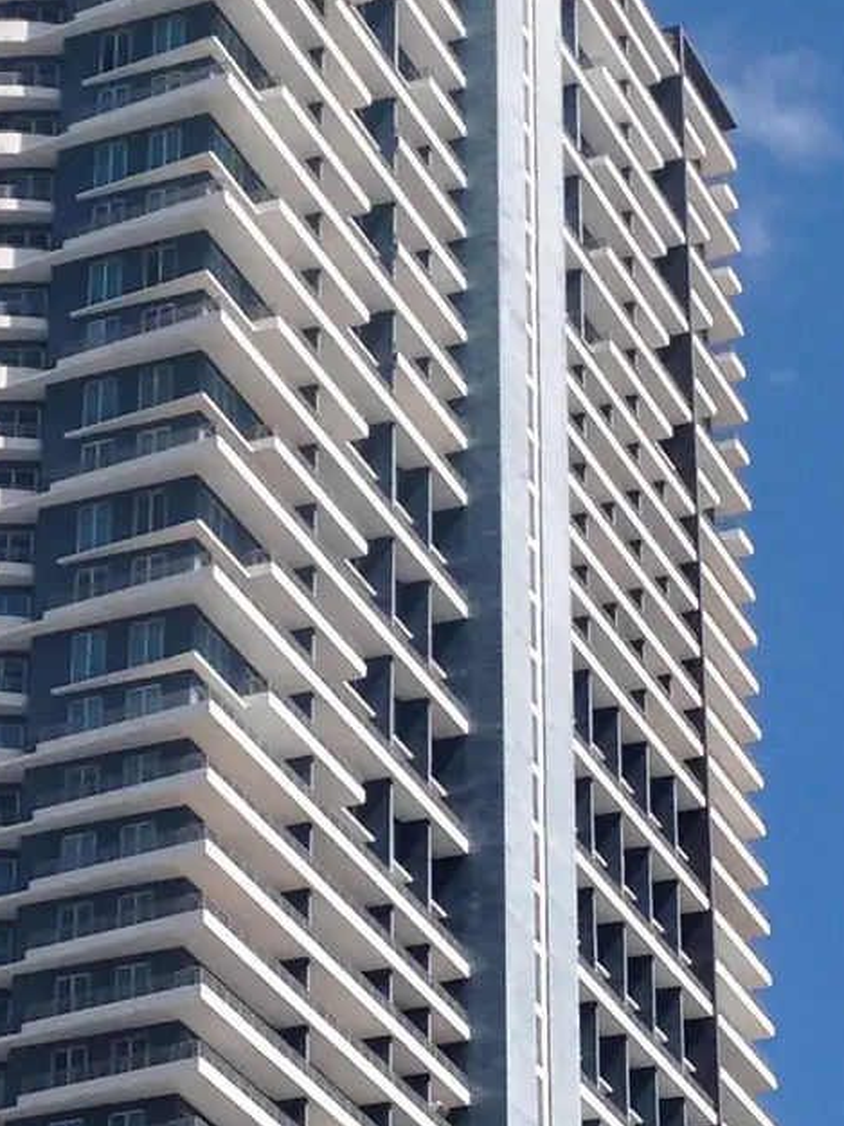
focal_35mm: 135
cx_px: 324
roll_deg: -2.2
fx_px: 4392
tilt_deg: +32.1
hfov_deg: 11.0
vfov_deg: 14.6
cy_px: 583
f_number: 2.4
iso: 50
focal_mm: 4.12
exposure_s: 1/354
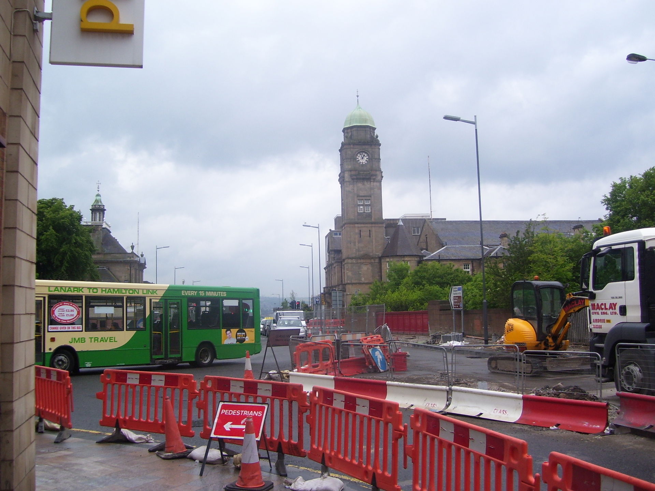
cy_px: 246
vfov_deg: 39.7
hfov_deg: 51.4
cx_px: 328
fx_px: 681
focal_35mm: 36
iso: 80
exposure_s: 1/500
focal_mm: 6
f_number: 2.7
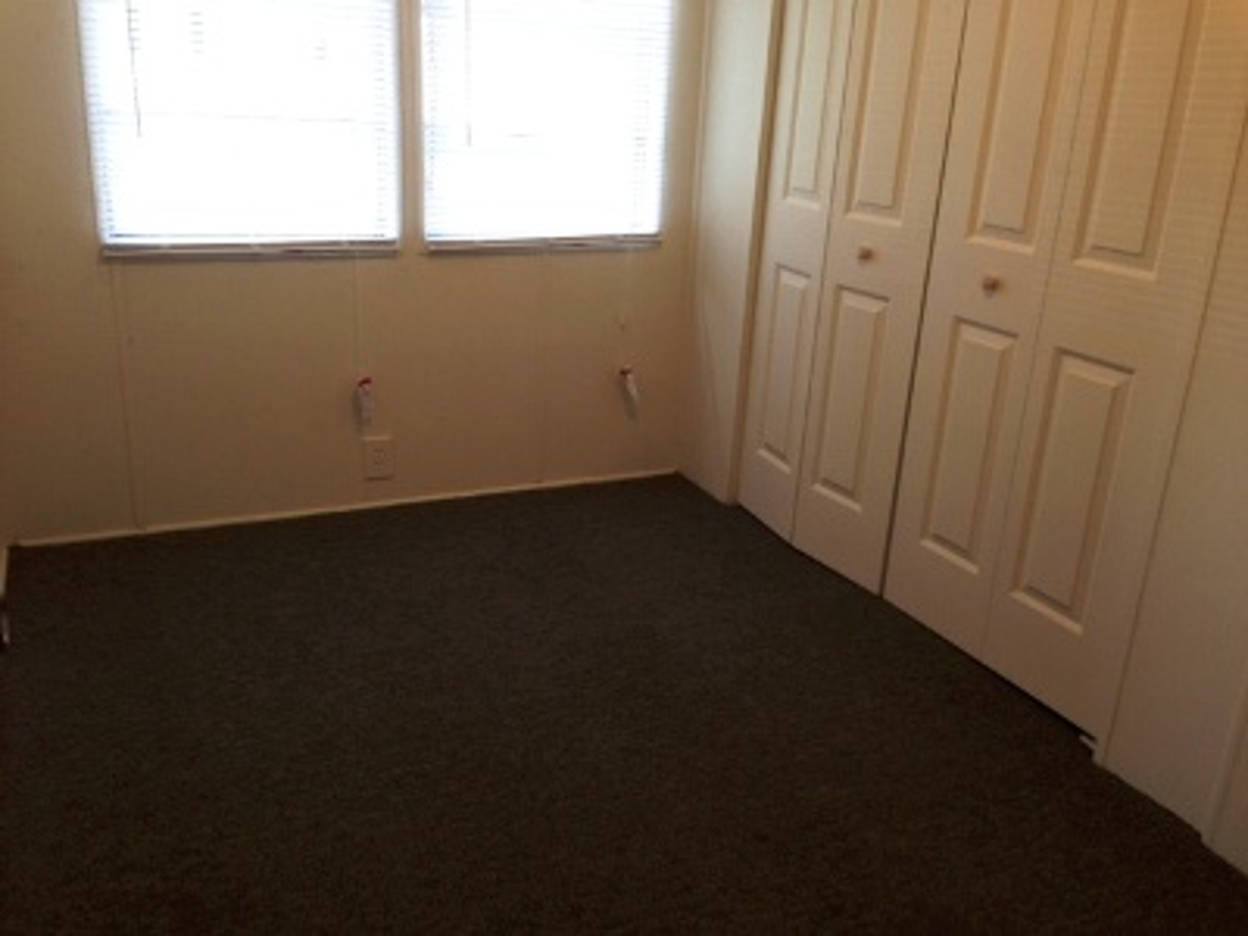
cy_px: 468
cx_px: 624
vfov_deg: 42.9
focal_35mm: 33
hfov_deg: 55.4
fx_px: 1190
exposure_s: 1/24
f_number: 2.4
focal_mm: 4.13
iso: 50
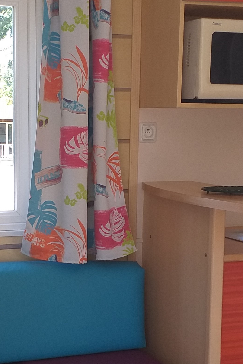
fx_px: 719
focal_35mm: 71
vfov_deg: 28.2
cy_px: 248
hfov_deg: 19.1
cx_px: 82
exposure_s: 1/100
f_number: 1.9
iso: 50
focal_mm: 3.6
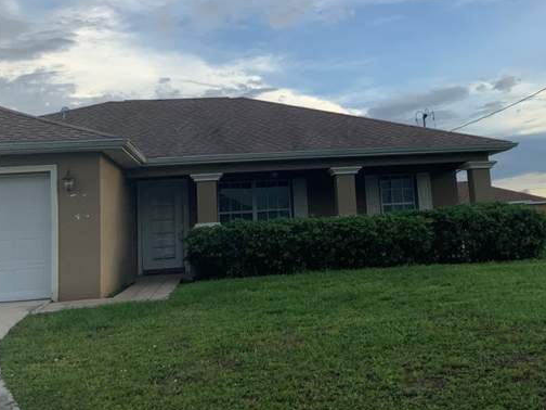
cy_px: 114
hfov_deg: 41.1
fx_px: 726
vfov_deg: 31.1
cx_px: 322
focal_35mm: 46
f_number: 1.8
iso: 16
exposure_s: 1/944
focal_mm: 3
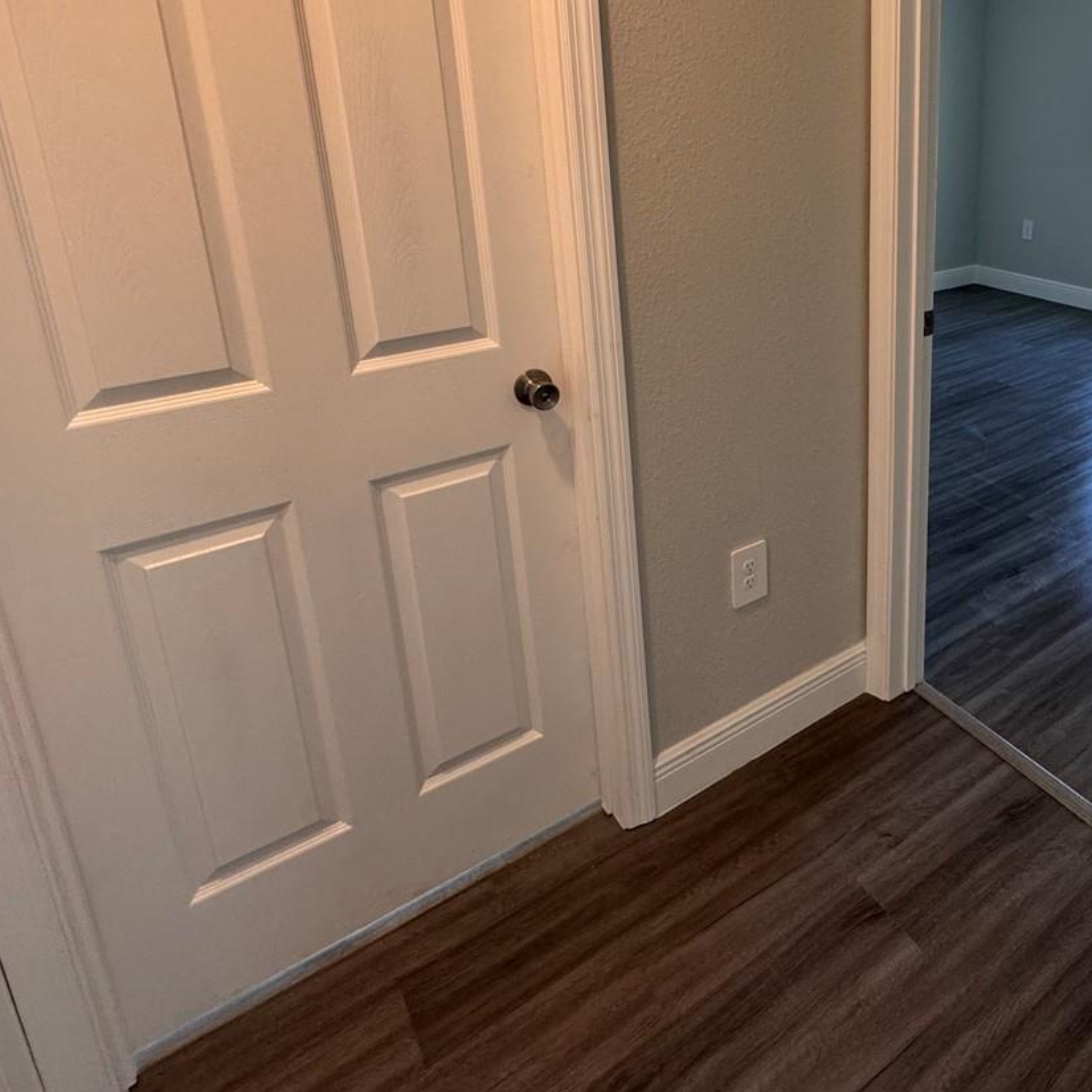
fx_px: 857
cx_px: 852
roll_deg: -0.2
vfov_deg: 62.2
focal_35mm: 24
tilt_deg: -14.6
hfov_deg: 60.5
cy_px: 306
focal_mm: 2.22
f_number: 2.2
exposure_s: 1/120
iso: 200
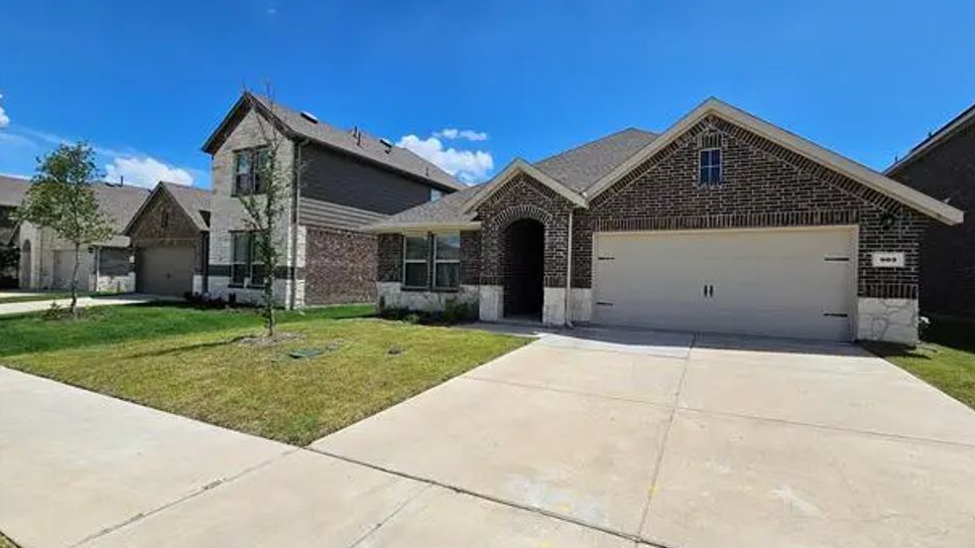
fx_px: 388
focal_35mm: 15
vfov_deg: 70.5
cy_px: 278
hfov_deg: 102.9
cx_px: 511
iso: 50
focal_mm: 2.2
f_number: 2.2
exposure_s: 1/5523
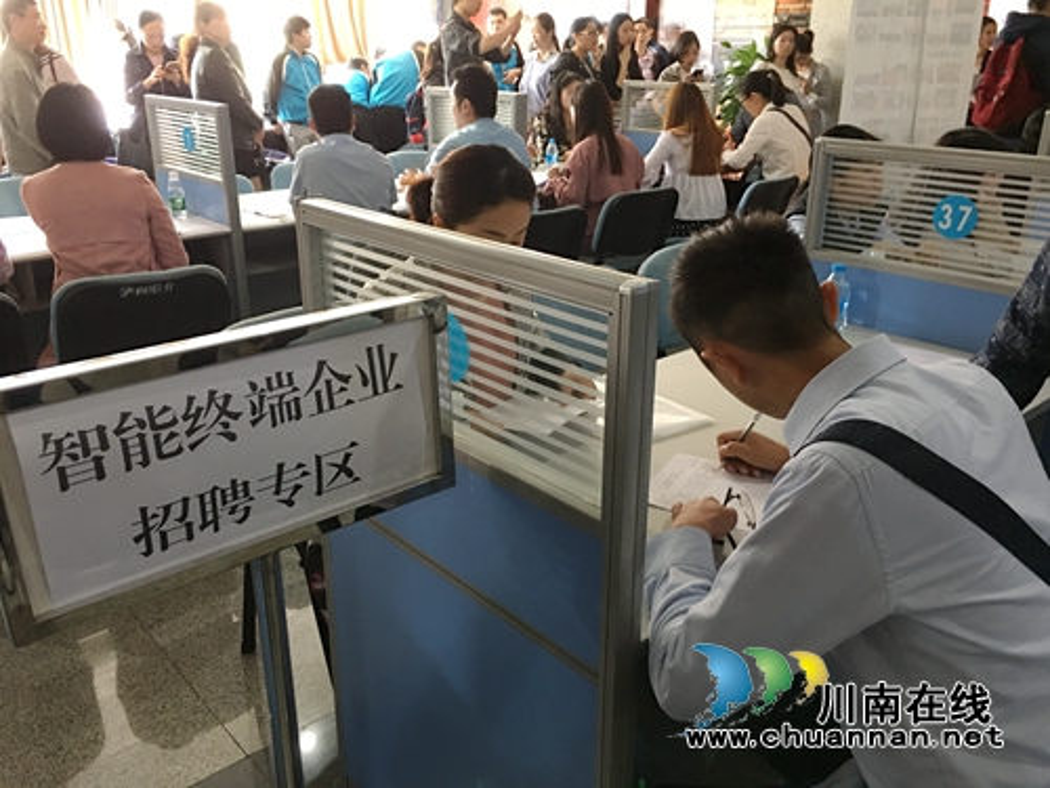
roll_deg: -0.7
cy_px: 394
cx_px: 525
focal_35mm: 29
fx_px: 880
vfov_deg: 48.2
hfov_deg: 61.7
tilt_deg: -20.2
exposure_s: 1/10
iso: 80
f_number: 2.2
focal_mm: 4.15
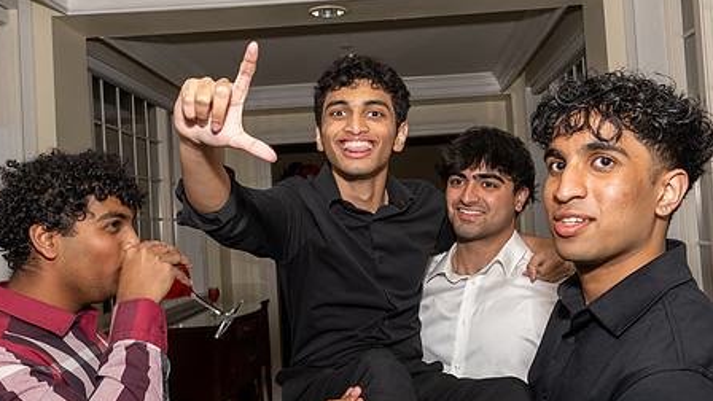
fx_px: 718
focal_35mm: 38
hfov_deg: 52.7
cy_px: 196
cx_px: 387
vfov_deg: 31.2
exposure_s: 1/250
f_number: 8
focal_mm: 19
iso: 640
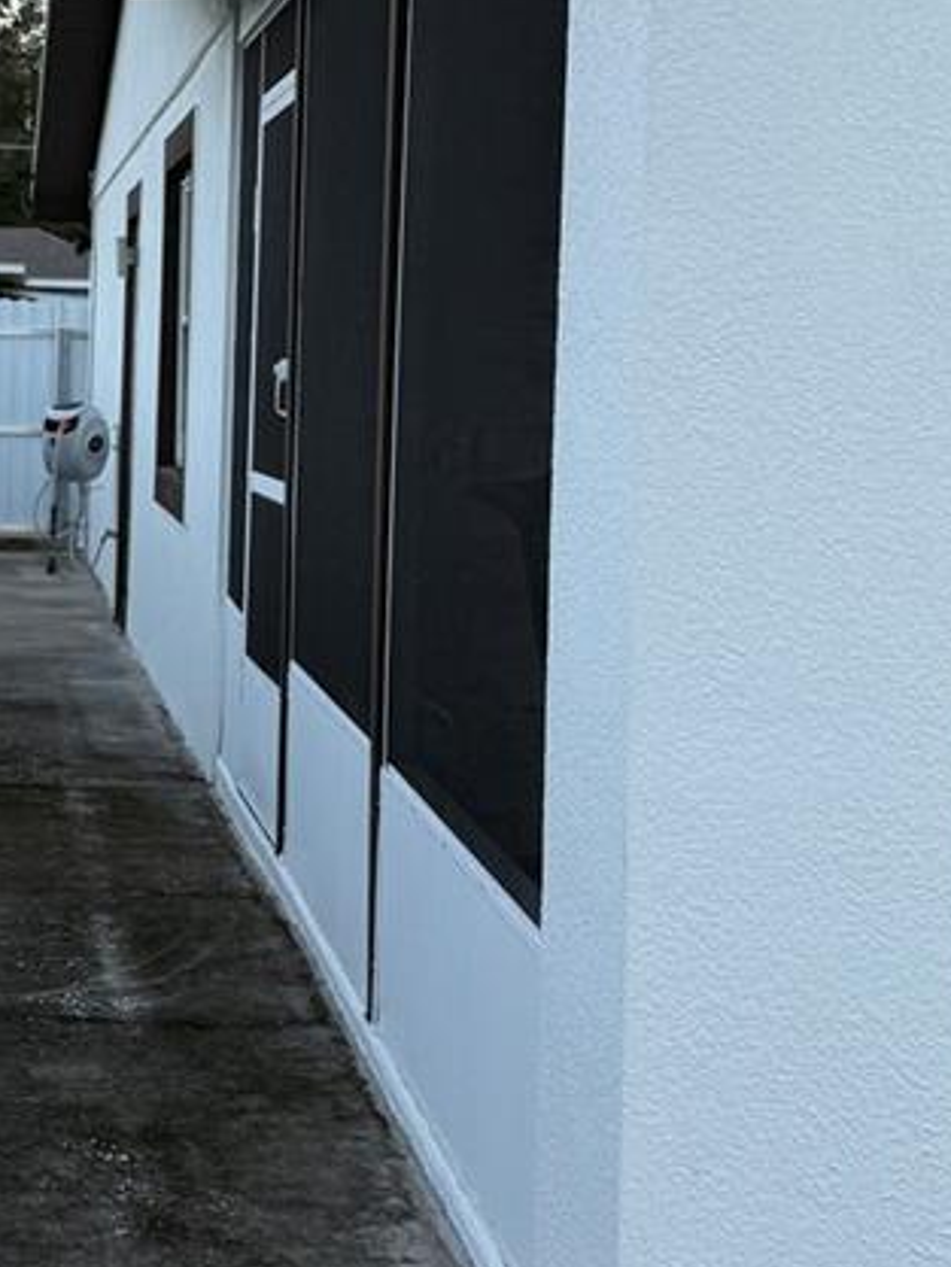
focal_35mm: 69
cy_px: 438
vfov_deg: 28.0
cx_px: -27
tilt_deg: +0.8
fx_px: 2526
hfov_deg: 20.6
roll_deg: -2.6
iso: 80
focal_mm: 6.76
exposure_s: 1/445
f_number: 1.78
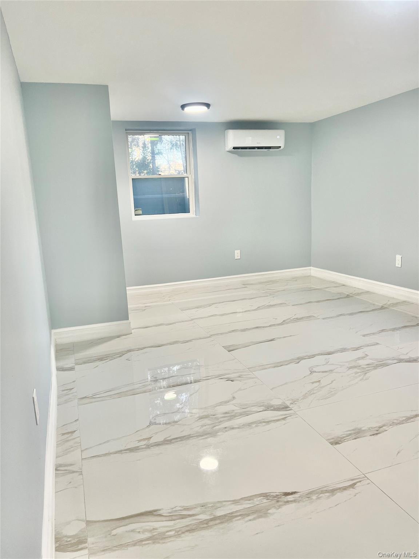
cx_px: 210
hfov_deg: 53.1
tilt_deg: -10.0
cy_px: 280
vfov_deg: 67.3
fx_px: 420
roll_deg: +3.2
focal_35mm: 26
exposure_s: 1/120
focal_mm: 5.7
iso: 100
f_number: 1.5
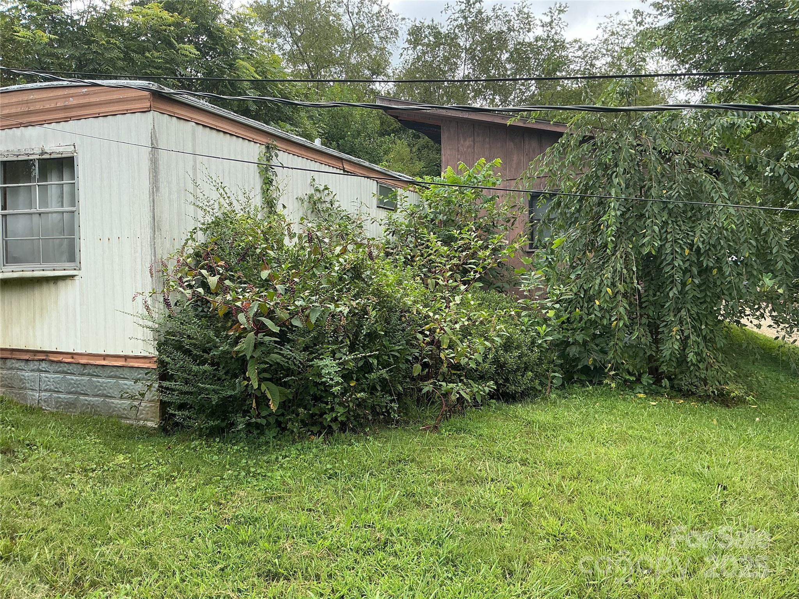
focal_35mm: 29
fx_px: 669
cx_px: 400
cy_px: 300
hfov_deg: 61.7
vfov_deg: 48.2
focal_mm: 3
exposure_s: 1/457
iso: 25
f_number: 1.8
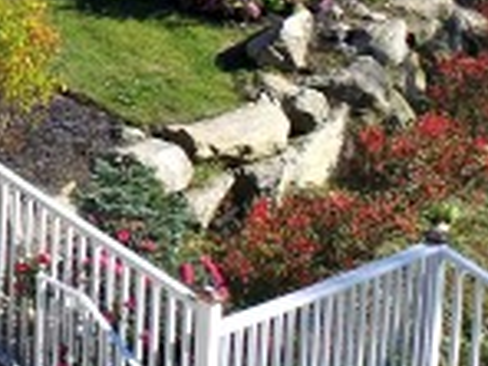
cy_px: -257
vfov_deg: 12.7
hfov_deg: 15.3
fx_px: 1523
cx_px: -439
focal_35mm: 108
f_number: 2.8
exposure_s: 1/749
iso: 100
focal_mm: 3.61
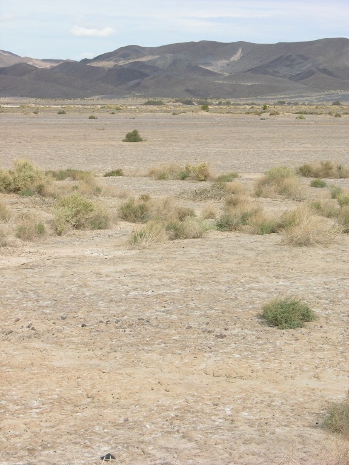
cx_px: 174
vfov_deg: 17.9
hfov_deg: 13.5
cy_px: 232
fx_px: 1479
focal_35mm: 110
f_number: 5.2
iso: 50
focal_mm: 27.3
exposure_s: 1/273
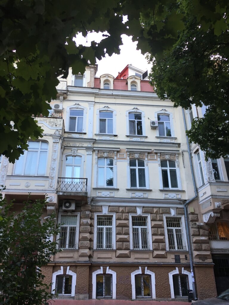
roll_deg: +1.8
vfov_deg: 61.7
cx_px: 114
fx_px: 256
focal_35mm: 29
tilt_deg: +26.9
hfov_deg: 48.2
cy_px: 152
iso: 25
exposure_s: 1/33
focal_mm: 4.15
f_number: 2.2
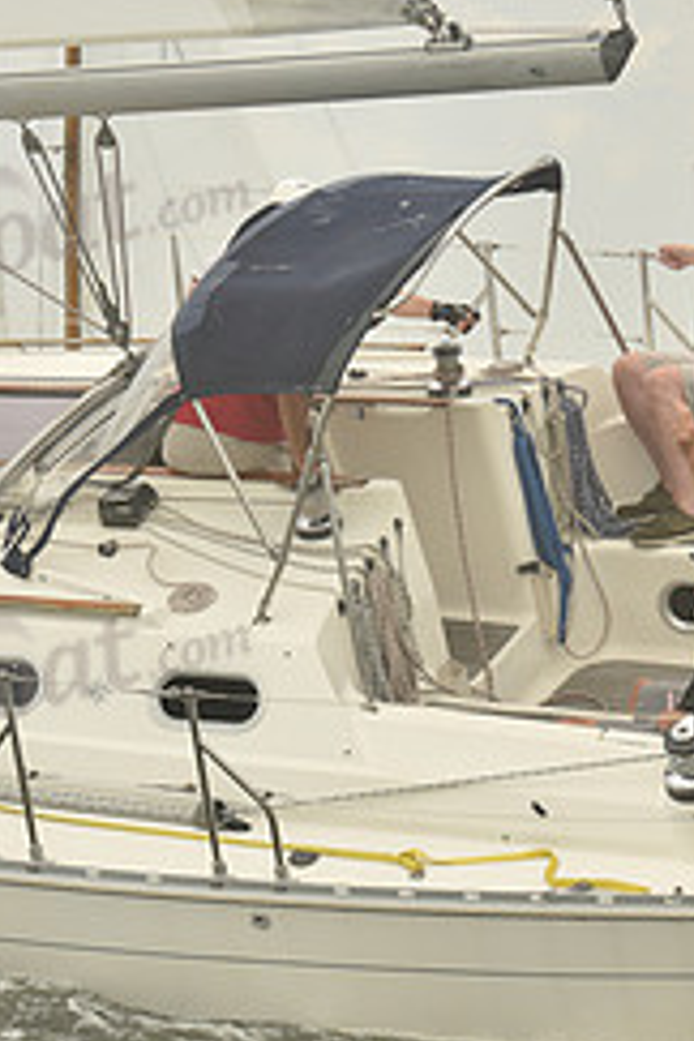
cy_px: 420
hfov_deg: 8.2
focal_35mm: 167
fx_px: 4829
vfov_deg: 12.3
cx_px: 473
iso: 250
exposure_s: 1/800
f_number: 6.3
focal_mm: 70
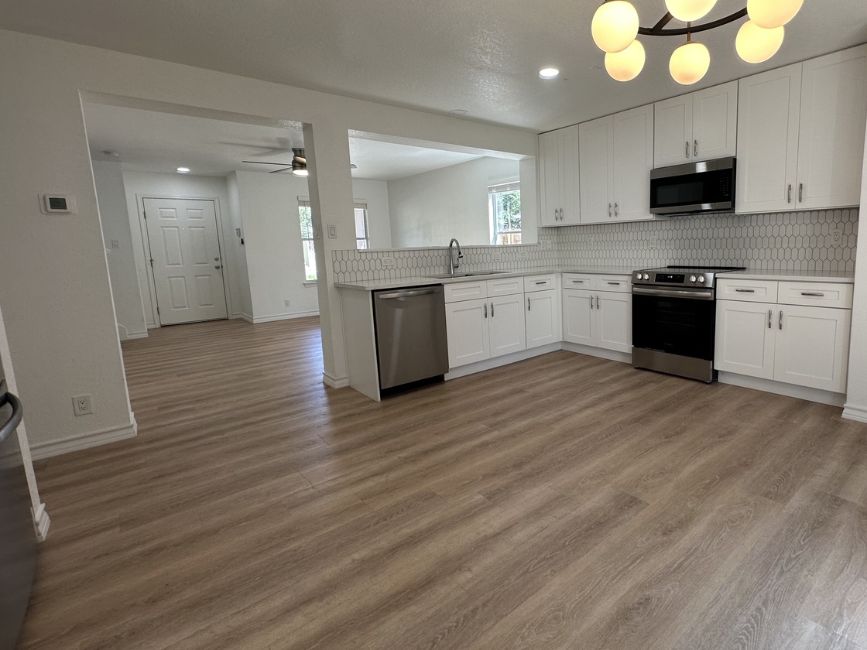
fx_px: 451
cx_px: 540
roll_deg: +1.0
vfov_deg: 71.5
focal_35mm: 18
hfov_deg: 86.1
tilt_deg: -7.4
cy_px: 305
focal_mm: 2.22
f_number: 2.2
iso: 80
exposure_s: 1/120
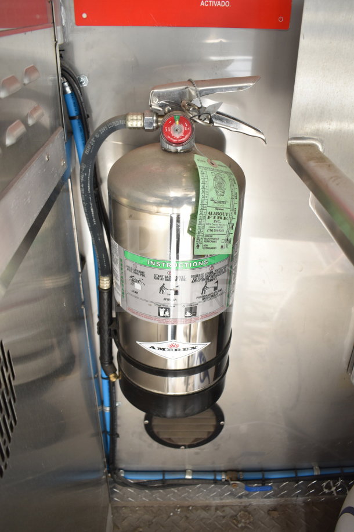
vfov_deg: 61.9
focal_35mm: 30
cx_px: 177
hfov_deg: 43.6
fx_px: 442
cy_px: 266
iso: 400
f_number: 3.8
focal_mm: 20
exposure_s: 1/30
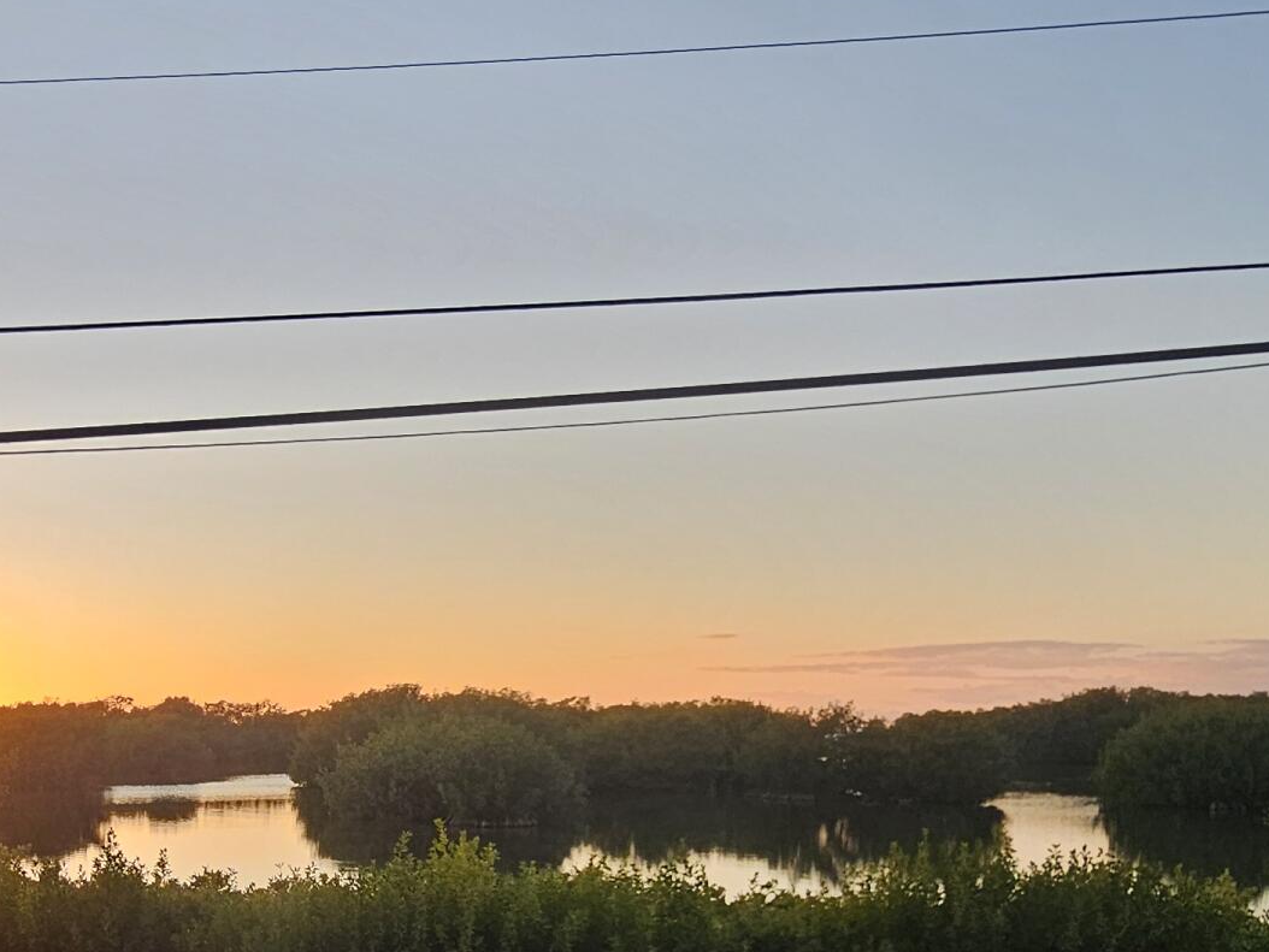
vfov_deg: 37.6
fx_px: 1357
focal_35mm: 37
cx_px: 354
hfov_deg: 48.6
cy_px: 727
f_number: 2.2
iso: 50
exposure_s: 1/385
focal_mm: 2.2
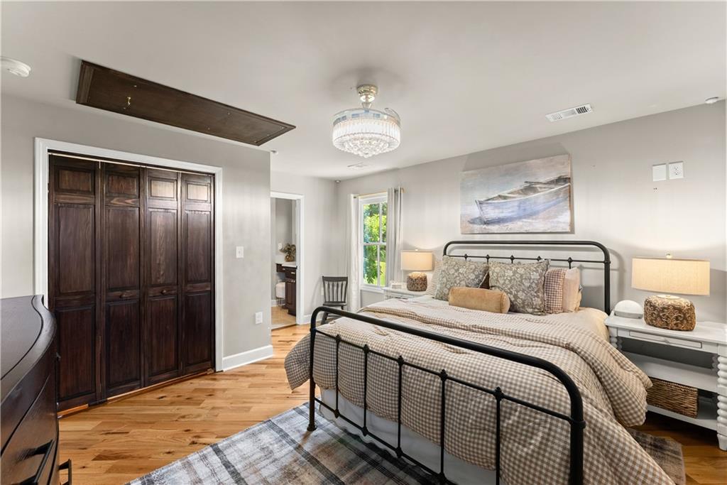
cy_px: 242
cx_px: 364
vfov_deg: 81.2
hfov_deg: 104.2
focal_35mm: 14
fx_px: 283
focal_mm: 14
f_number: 7.1
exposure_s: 1/8
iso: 800
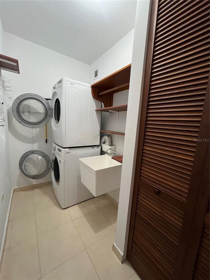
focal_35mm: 13
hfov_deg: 89.9
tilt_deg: -7.0
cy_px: 140
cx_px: 105
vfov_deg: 106.2
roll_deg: -2.8
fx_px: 105
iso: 500
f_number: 1.8
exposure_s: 1/60
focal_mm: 1.57
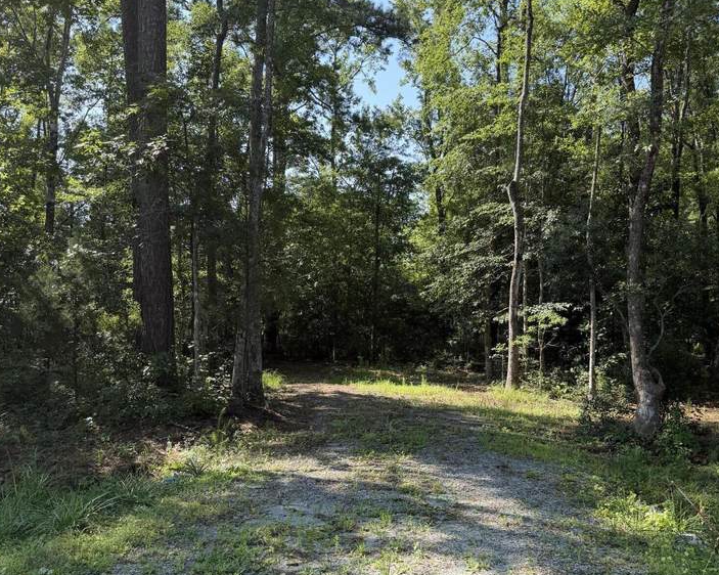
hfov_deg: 55.7
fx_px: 681
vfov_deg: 45.7
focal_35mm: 32
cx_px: 356
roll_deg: -1.2
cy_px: 318
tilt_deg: +2.3
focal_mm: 6.76
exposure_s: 1/1314
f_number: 1.78
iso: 100
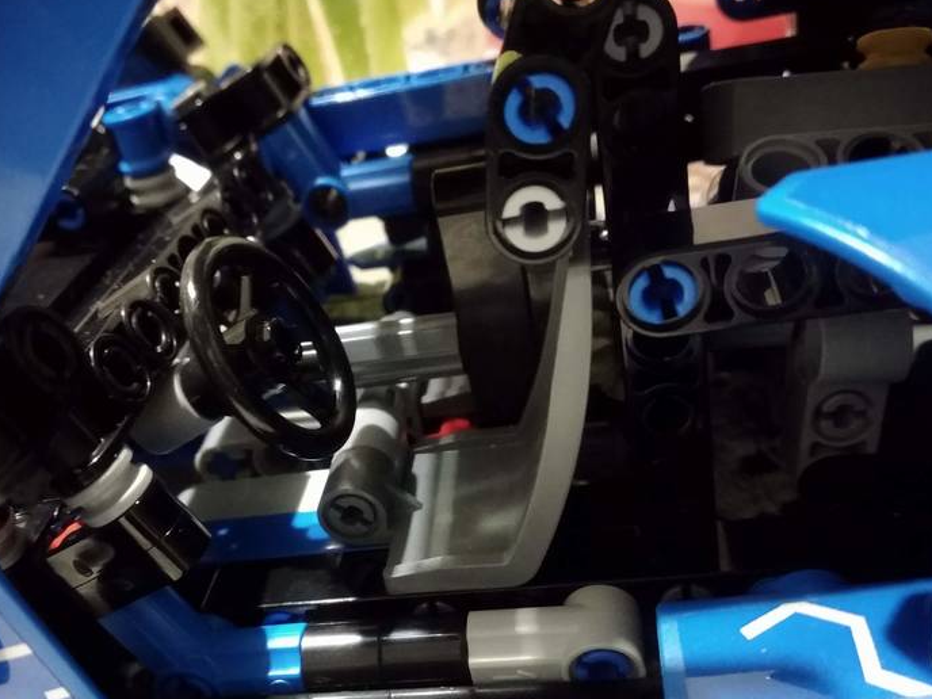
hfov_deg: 53.8
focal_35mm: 34
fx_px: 915
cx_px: 398
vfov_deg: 41.5
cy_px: 441
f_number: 2.2
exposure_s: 1/17
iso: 6400
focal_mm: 3.81
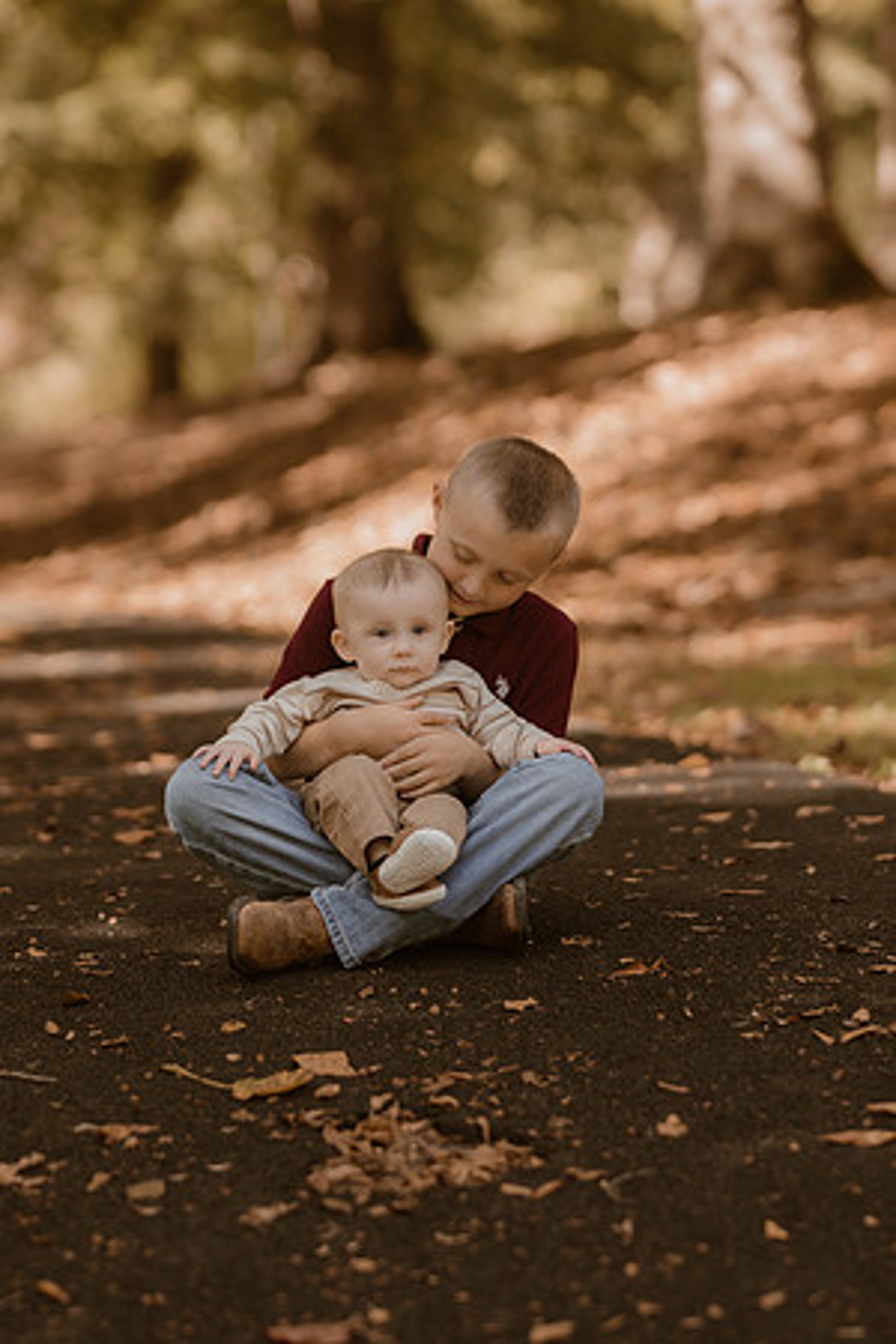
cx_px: 448
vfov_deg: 16.1
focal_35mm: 127
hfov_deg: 10.8
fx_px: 4741
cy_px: 672
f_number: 1.8
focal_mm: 85
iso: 320
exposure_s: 1/800
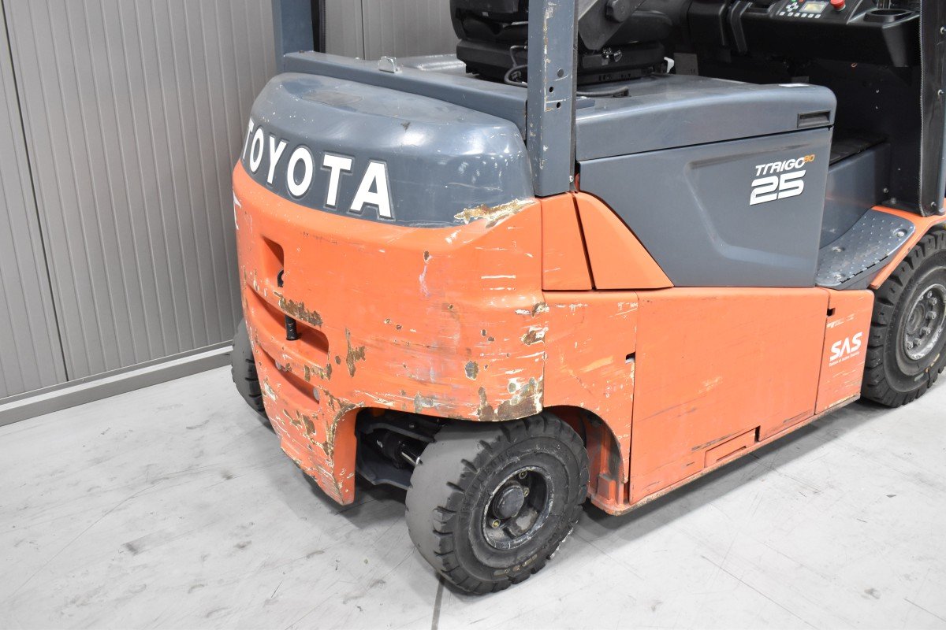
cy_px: 315
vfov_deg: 36.9
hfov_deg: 53.1
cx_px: 473
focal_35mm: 36
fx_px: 946
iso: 1600
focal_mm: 24
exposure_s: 1/25
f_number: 4.5
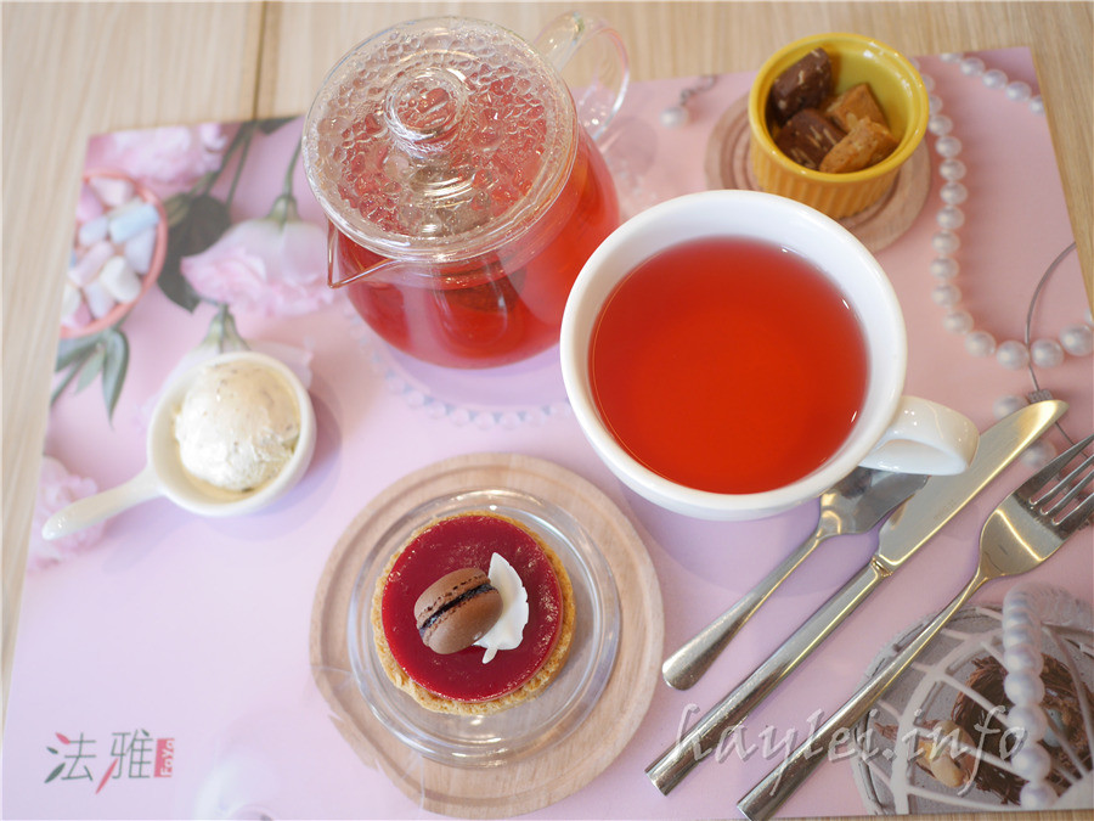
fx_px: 948
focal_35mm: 30
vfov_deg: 46.8
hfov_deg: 60.0
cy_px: 410
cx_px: 547
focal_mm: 15
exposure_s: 1/60
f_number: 1.7
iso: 250
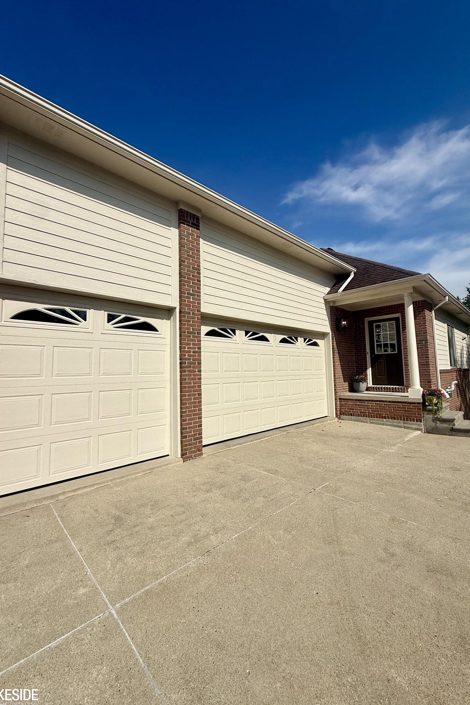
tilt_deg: +8.3
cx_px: 220
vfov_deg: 100.4
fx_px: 294
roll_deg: +1.1
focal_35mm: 15
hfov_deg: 77.2
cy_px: 349
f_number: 2.2
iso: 50
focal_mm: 2.22
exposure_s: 1/5618
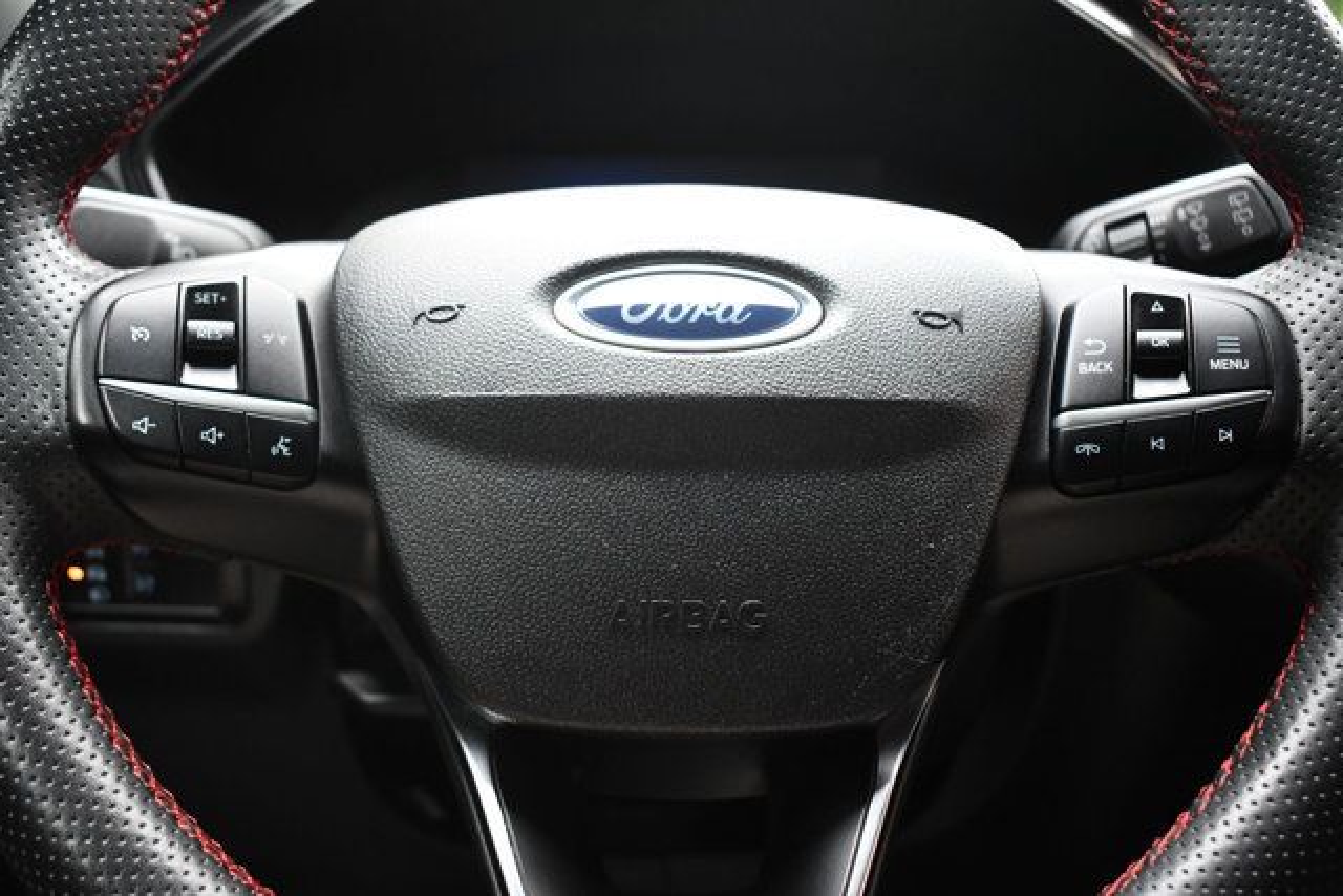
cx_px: 672
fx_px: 1381
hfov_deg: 51.9
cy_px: 448
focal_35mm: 37
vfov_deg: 36.0
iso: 1800
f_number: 4
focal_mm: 25
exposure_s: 1/125
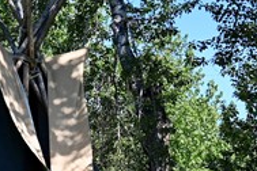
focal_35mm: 184
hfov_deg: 11.1
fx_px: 1313
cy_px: 185
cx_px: 38
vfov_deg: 7.4
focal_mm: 32
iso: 100
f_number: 5.6
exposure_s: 1/250
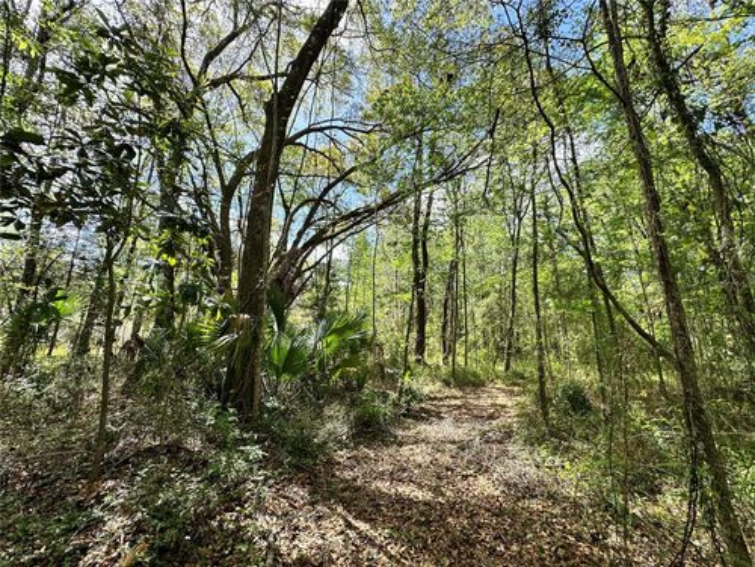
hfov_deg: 102.1
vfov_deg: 85.7
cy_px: 284
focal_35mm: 14
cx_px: 378
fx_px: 305
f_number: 2.2
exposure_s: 1/483
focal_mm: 2.22
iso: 40
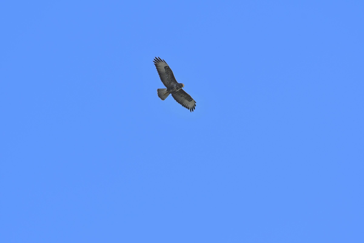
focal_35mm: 600
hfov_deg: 3.4
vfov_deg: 2.3
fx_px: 6066
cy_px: 122
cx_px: 182
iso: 400
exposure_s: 1/2000
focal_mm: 400
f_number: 8
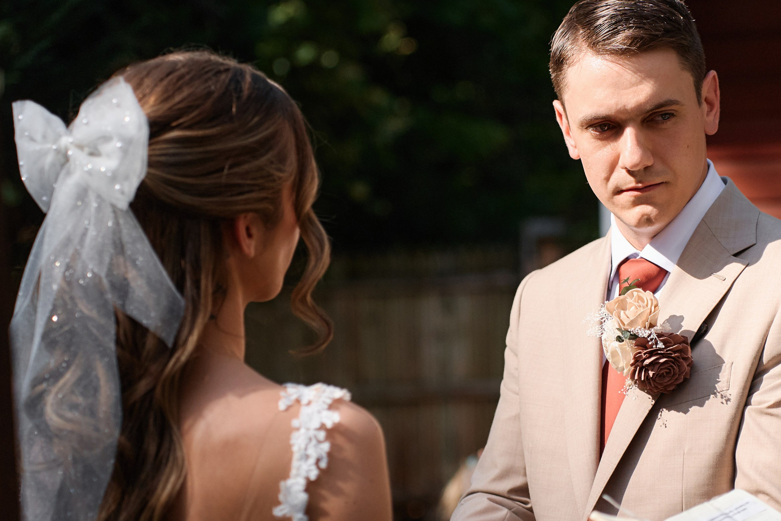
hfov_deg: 15.5
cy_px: 388
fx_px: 2863
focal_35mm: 132
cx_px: 568
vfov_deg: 10.4
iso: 500
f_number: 2.8
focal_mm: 75
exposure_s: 1/5000
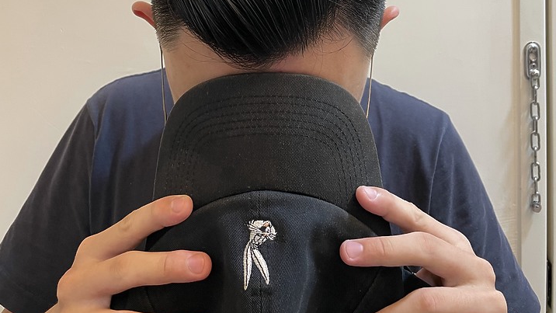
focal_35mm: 38
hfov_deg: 52.8
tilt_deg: -1.5
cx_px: 278
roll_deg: +1.7
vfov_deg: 29.1
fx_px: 560
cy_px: -2
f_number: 1.6
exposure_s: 1/60
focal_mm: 4.2
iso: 80
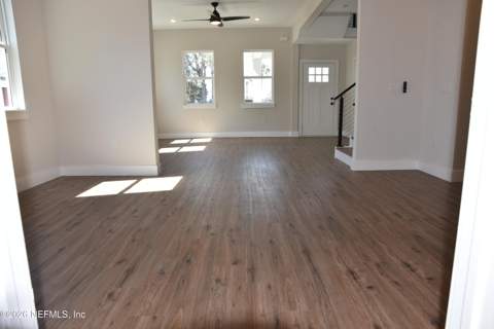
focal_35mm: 24
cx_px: 247
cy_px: 164
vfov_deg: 53.1
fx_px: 329
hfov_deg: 73.7
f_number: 5.6
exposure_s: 1/125
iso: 360
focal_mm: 24
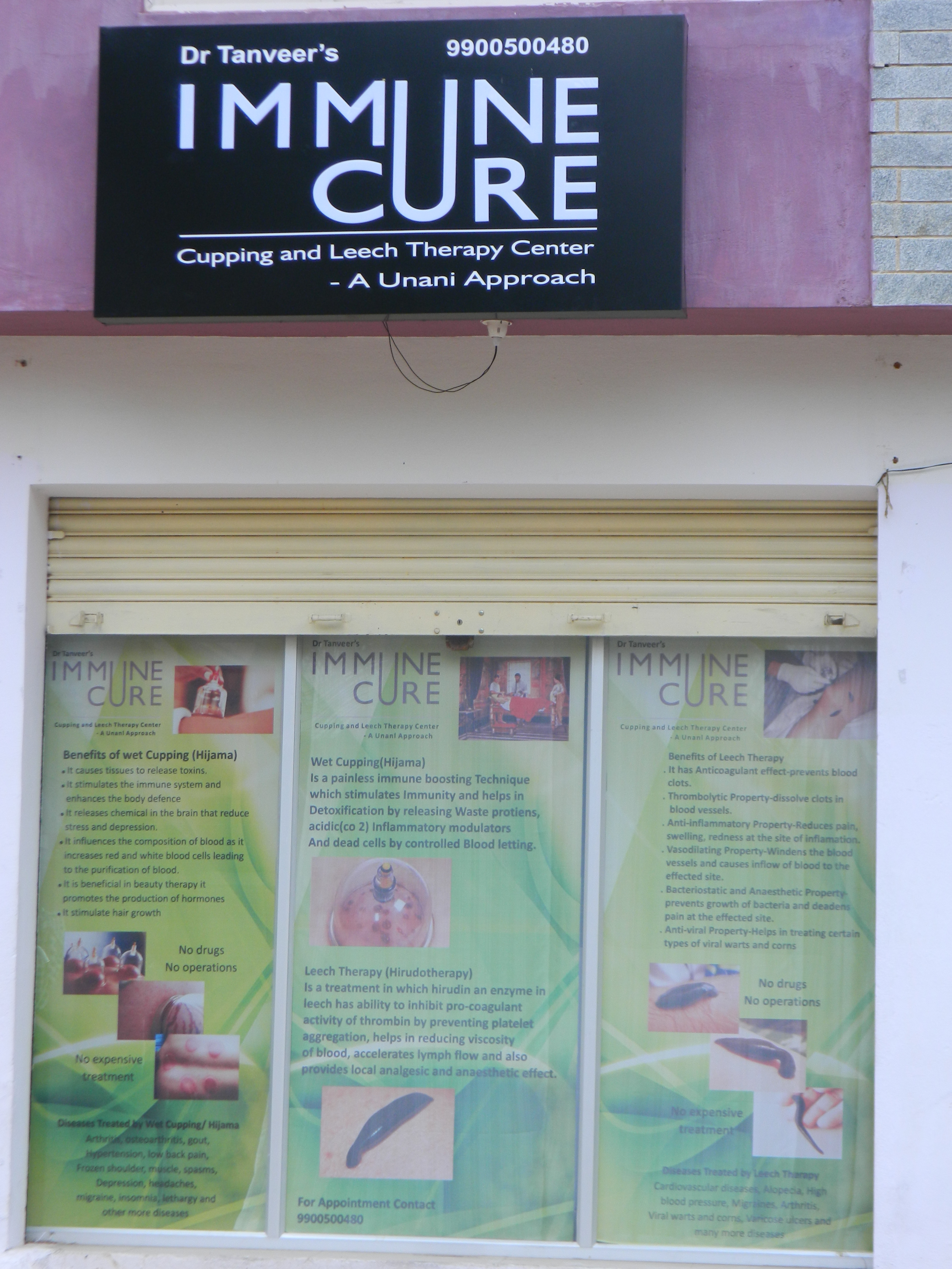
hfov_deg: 14.4
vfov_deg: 19.1
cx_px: 476
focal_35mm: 103
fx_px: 3777
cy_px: 634
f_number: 4.5
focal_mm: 18.6
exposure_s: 1/125
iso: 80
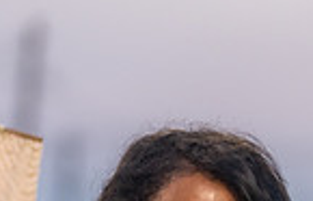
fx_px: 4477
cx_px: 377
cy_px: 349
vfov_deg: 2.6
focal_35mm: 521
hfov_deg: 4.0
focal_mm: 123
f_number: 2.8
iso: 1000
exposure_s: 1/400
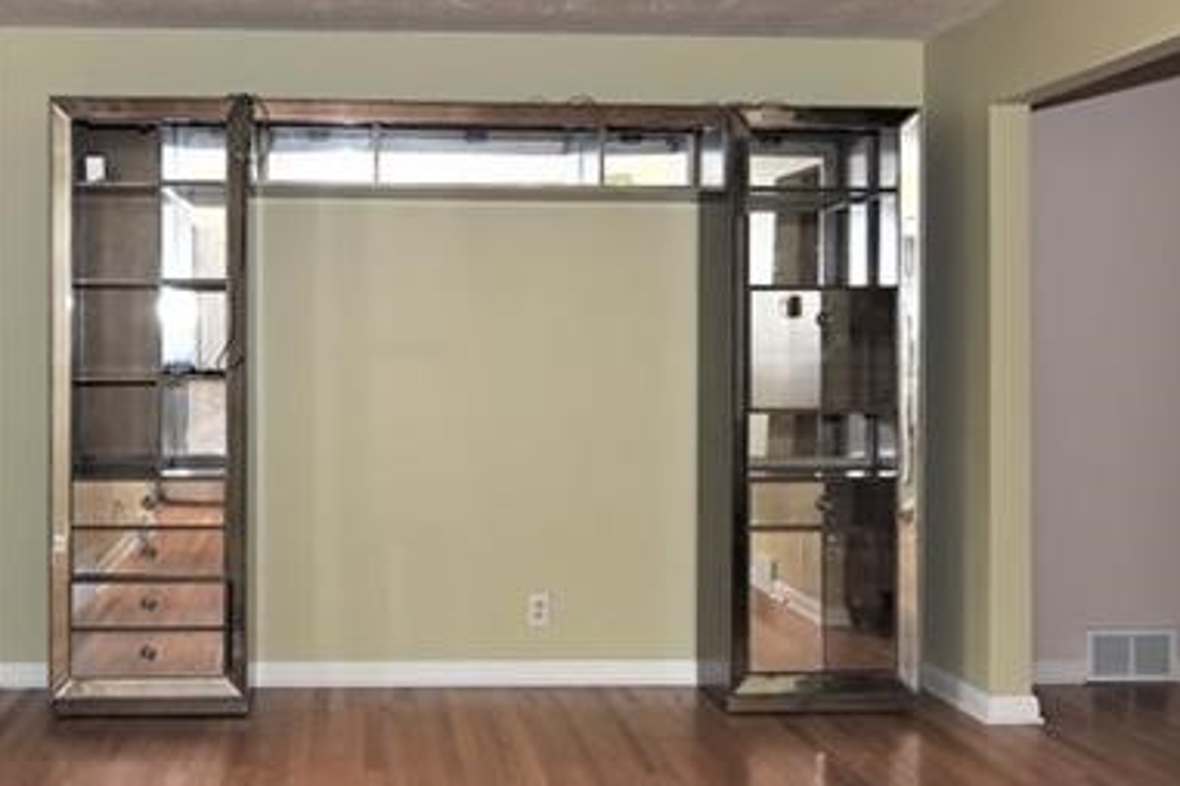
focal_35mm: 52
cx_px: 443
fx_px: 1716
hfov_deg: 37.7
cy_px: 331
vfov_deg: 25.8
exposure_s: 1/200
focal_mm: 13
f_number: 5.6
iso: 160
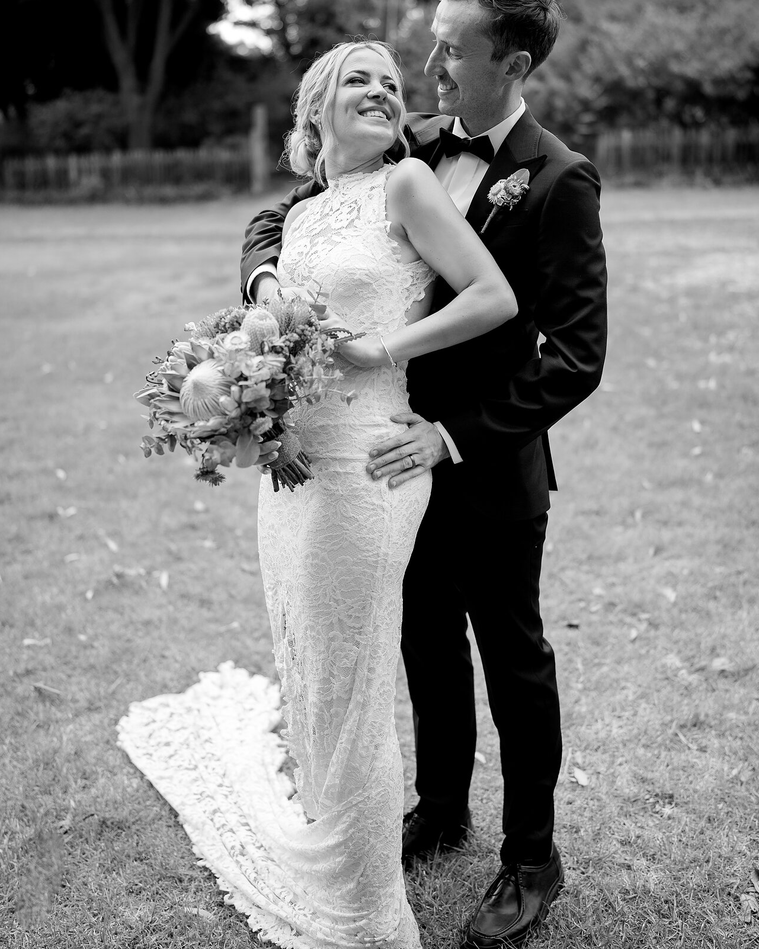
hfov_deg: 35.7
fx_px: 1180
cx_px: 384
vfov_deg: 43.6
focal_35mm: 42
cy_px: 387
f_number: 1.4
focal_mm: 35
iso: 100
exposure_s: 1/400
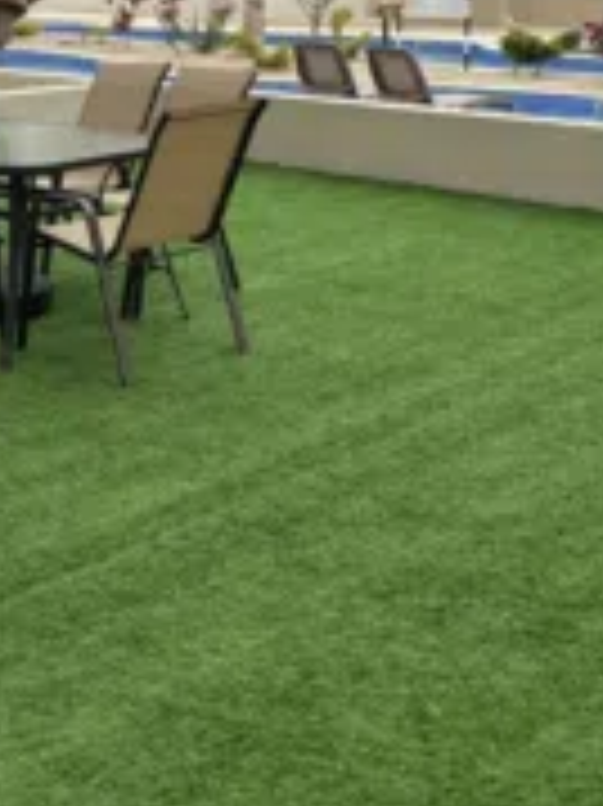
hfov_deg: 25.2
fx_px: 1349
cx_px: 288
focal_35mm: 58
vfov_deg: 30.6
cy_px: -23
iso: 50
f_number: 1.6
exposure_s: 1/4425
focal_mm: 5.96
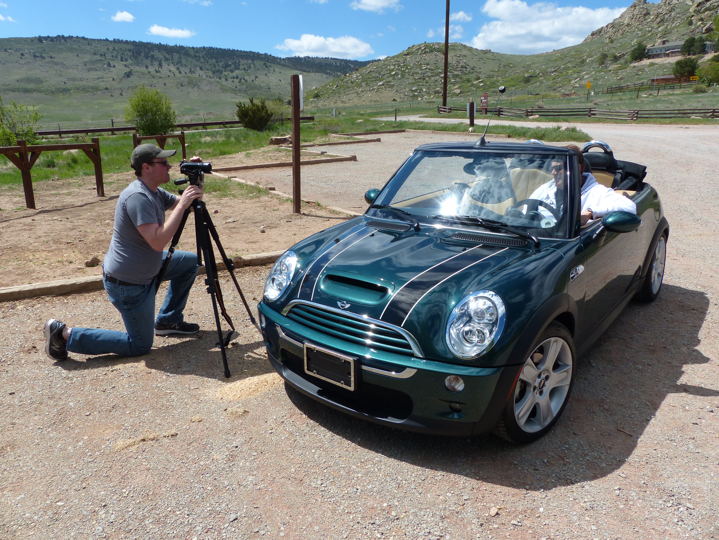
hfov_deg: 69.4
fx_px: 519
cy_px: 270
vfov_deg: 54.9
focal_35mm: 25
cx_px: 360
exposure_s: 1/1000
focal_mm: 4.5
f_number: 4
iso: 100
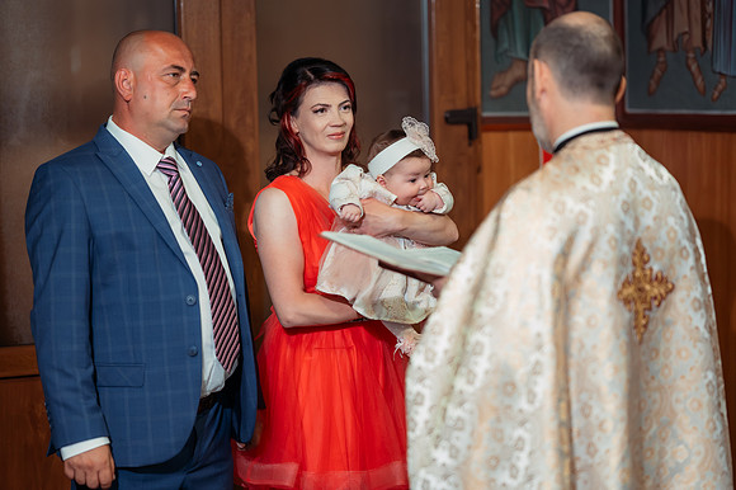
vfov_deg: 16.1
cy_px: 245
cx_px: 368
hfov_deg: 23.9
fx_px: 1737
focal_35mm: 85
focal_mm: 85
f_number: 2
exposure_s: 1/250
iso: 1600
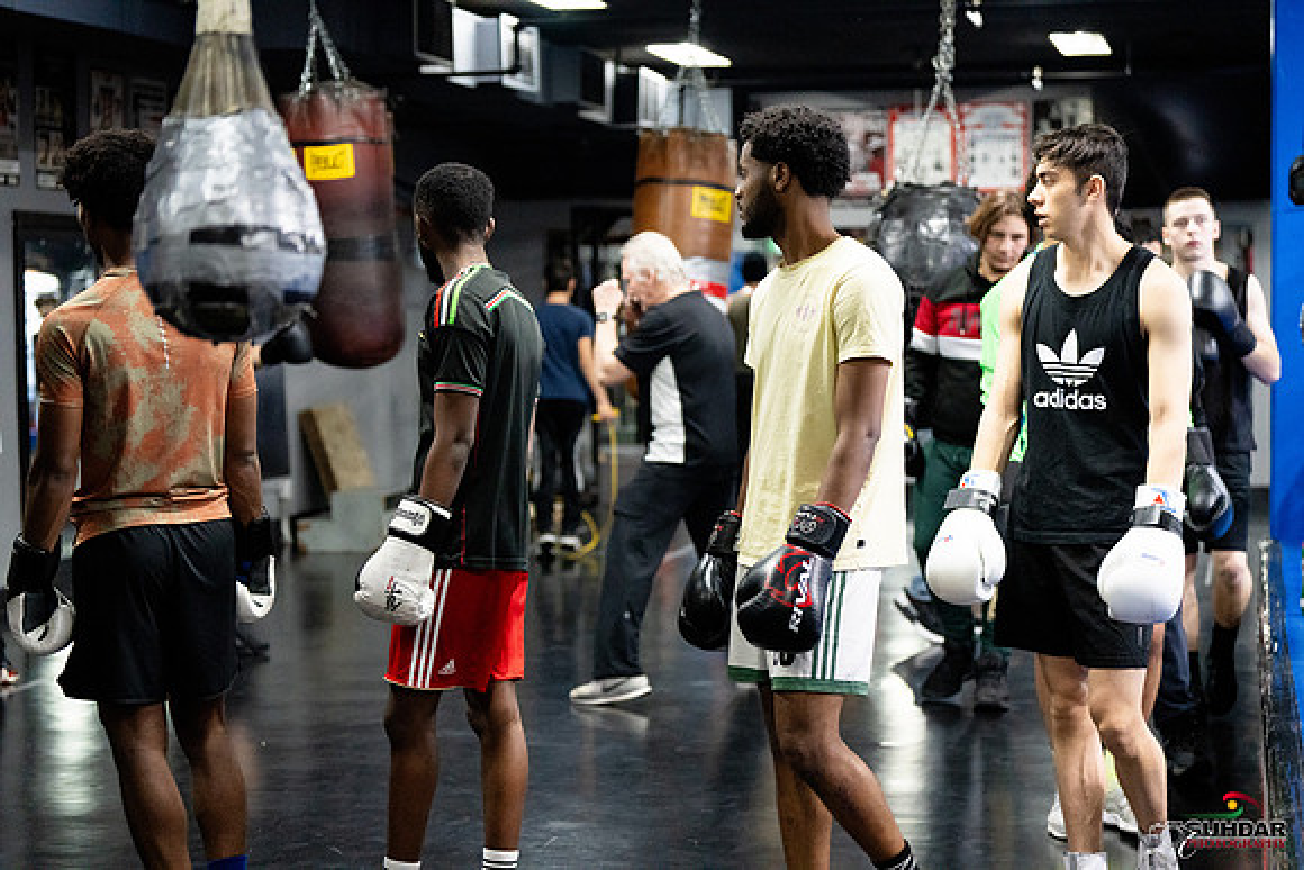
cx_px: 652
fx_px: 2536
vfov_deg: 19.5
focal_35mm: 70
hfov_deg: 28.8
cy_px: 435
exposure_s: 1/500
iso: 6400
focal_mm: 70
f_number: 2.8
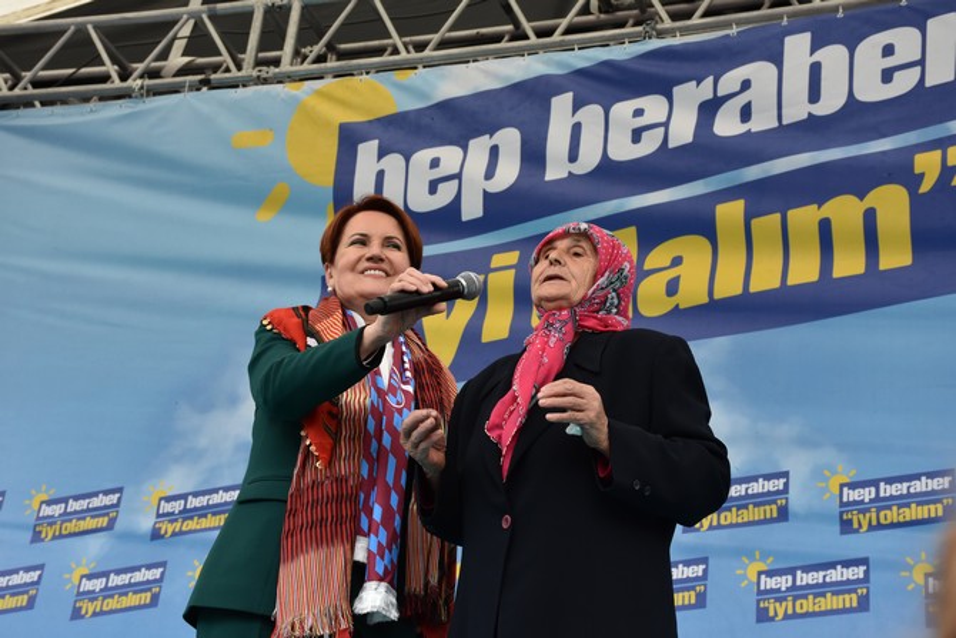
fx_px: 1912
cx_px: 478
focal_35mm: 72
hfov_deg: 28.1
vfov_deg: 18.9
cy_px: 319
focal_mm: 48
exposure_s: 1/250
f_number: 8
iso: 800
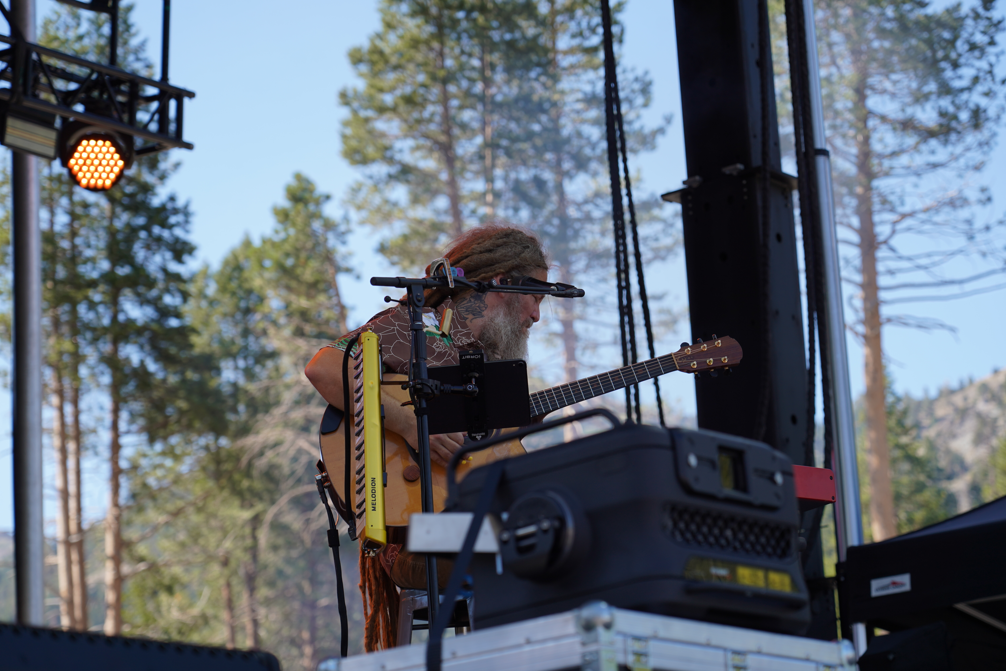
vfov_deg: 13.0
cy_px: 336
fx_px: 2934
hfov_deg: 19.5
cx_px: 503
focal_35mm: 105
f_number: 5
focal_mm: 105
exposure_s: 1/200
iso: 100
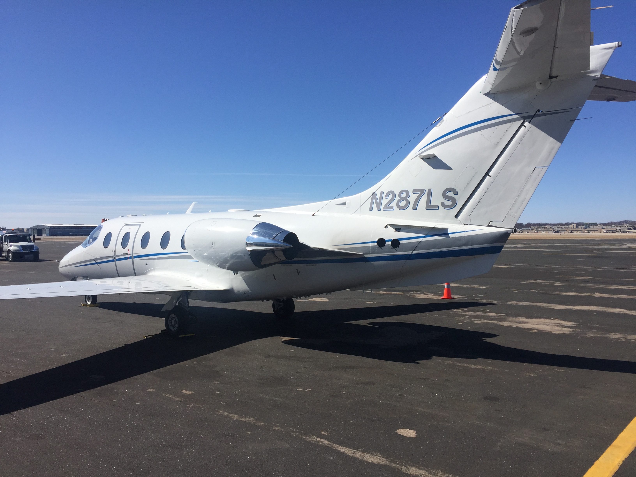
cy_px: 238
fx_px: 533
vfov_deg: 48.2
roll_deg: -0.1
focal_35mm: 29
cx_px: 318
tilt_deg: -1.3
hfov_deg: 61.7
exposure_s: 1/3597
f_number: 2.2
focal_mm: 4.15
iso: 32
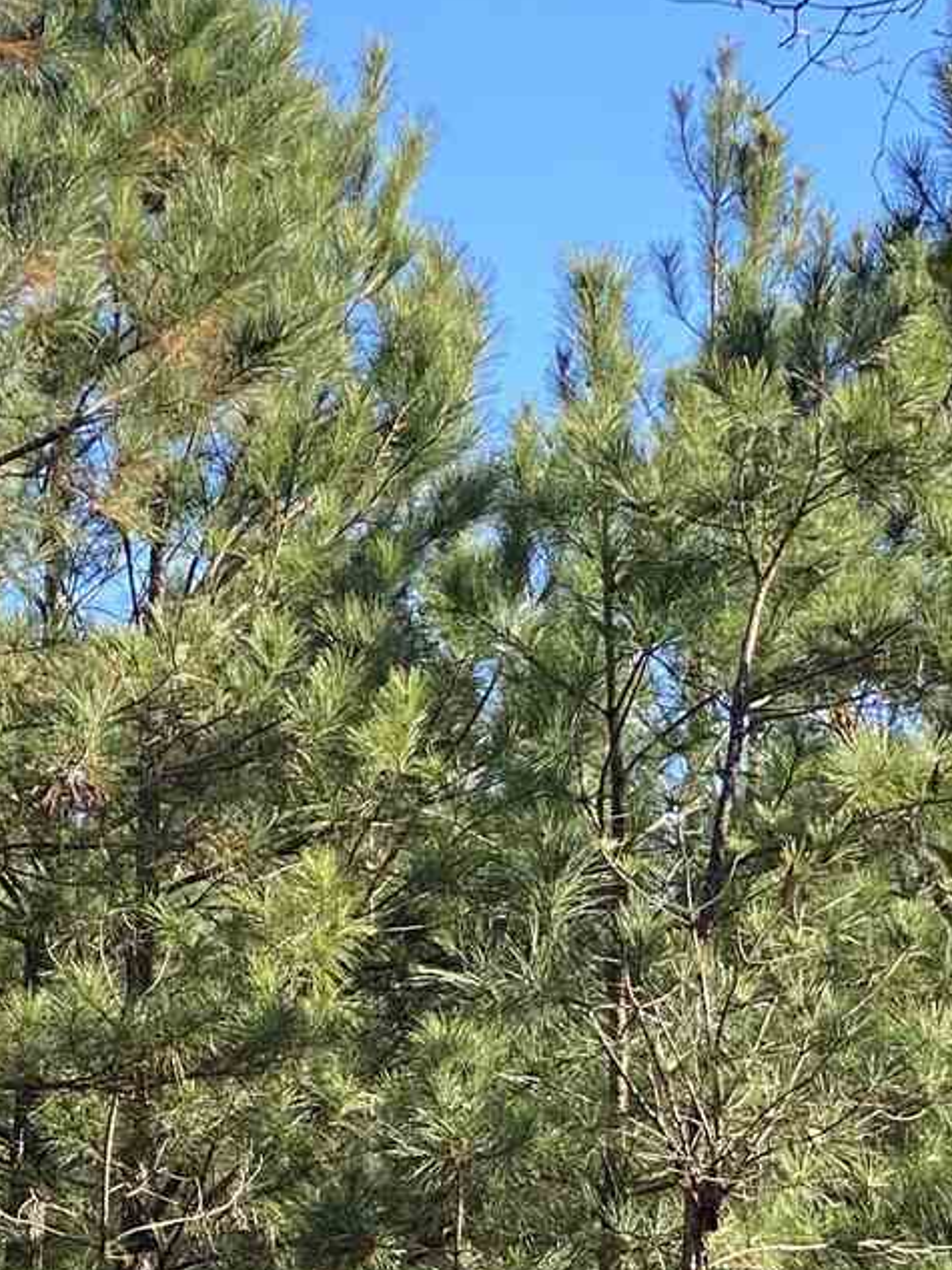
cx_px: 249
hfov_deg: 7.8
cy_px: 1586
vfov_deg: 10.3
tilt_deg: +3.5
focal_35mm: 189
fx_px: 6935
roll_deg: -1.2
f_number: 2
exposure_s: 1/403
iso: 20
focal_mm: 6
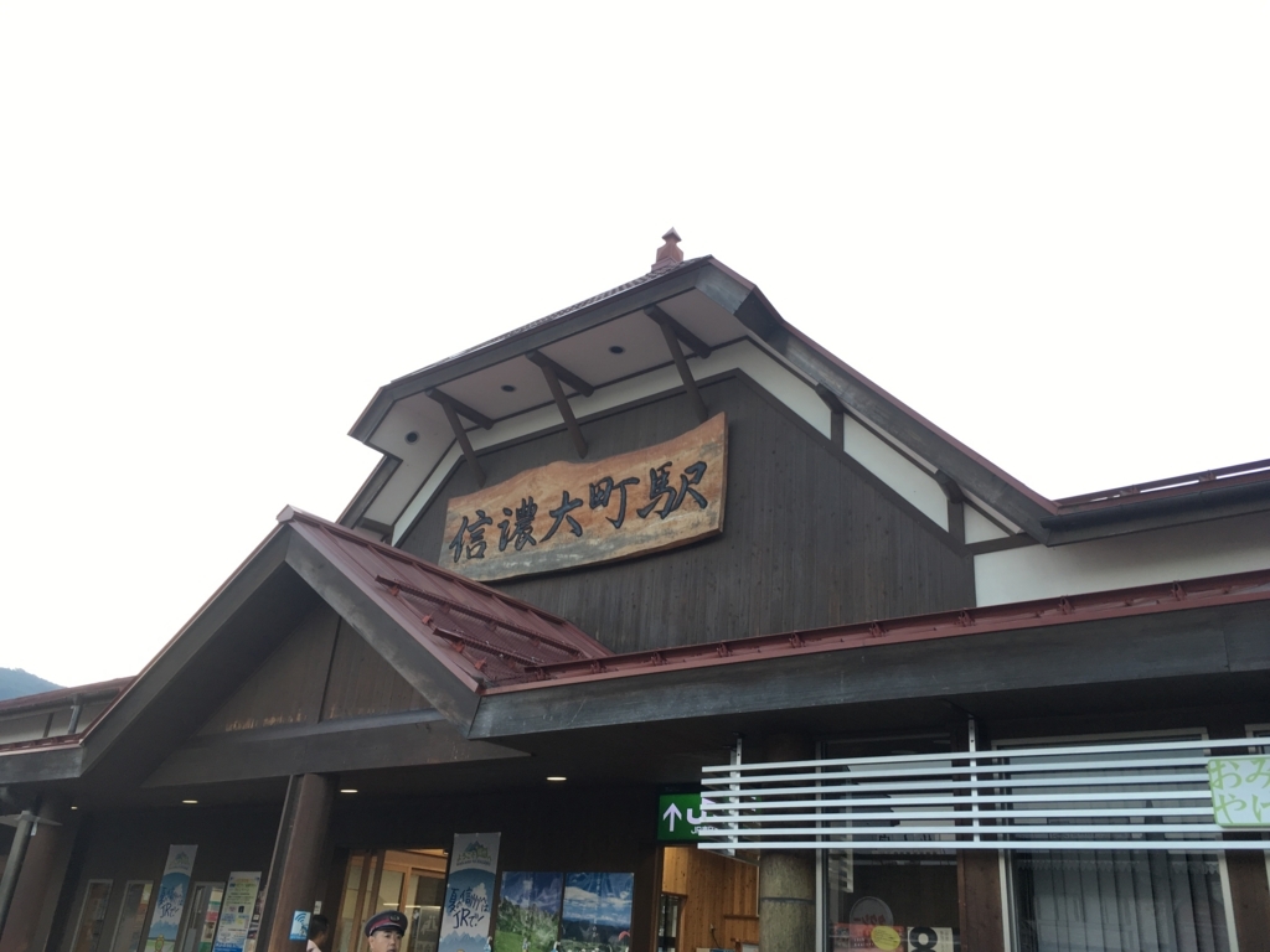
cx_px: 635
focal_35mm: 29
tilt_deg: +23.7
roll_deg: -3.7
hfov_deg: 61.7
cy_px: 476
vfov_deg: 48.2
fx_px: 1064
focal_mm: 4.15
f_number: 2.2
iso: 32
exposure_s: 1/60
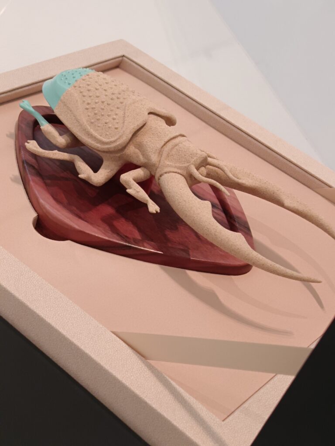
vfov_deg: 27.0
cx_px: 168
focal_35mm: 72
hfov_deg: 20.4
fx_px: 929
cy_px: 223
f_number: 1.75
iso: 597
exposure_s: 1/50
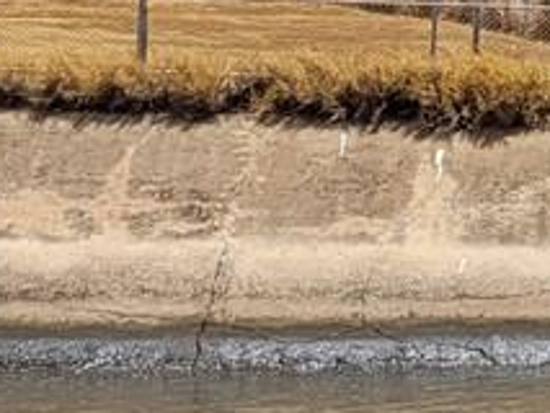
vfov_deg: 7.6
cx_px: 1950
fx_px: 3100
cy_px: 8
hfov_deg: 7.9
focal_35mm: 195
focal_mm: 5.4
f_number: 1.8
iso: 40
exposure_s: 1/3317
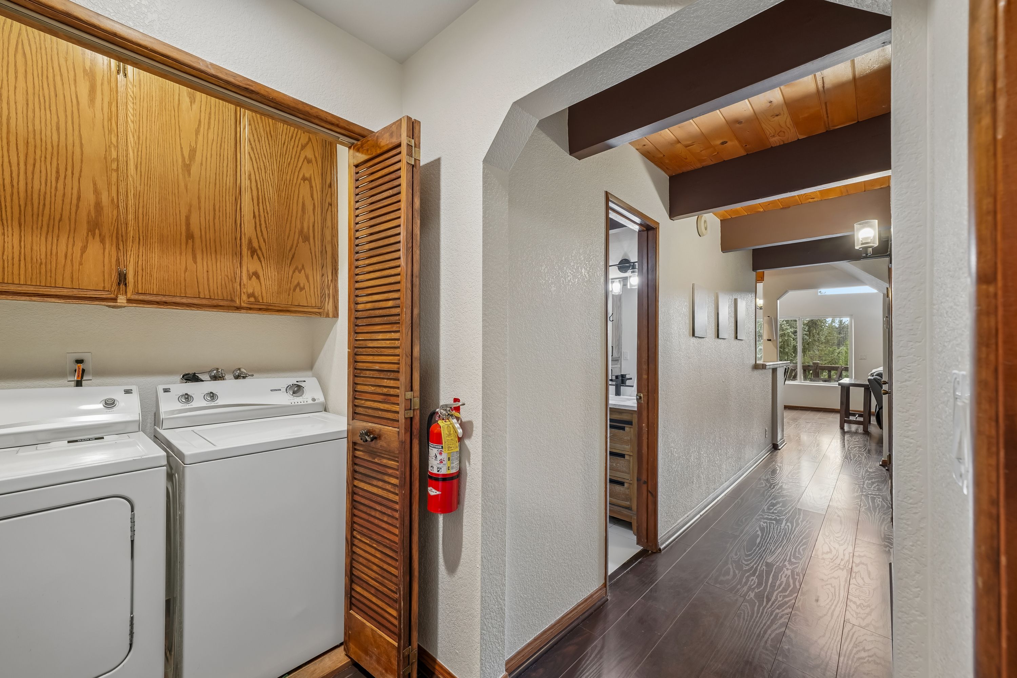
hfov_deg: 104.3
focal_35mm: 14
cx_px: 508
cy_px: 339
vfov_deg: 81.2
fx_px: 395
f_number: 8
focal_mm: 14
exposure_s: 1/6
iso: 400
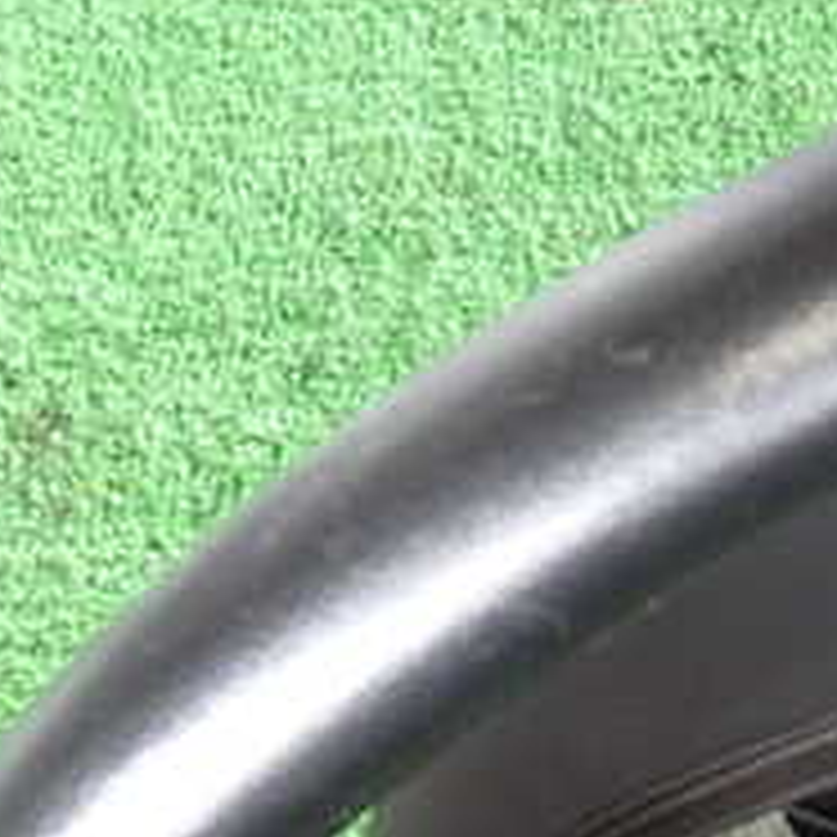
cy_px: 630
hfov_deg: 17.9
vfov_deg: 19.0
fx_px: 2489
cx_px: 1062
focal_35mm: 91
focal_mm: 5.79
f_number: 2.4
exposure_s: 1/50
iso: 200
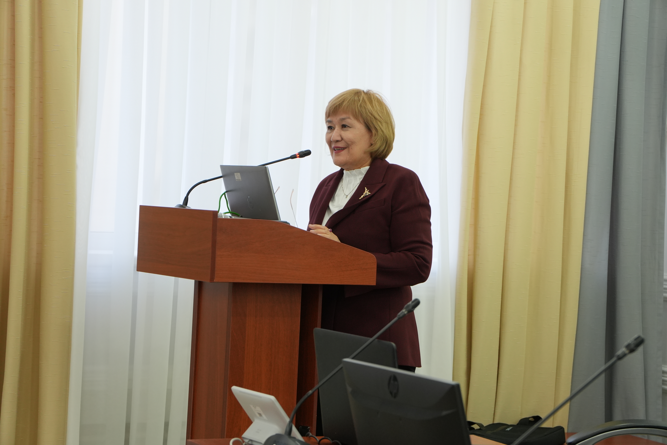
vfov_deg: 13.0
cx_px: 334
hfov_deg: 19.5
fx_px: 1945
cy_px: 222
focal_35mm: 105
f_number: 4.5
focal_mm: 70
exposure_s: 1/125
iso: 640
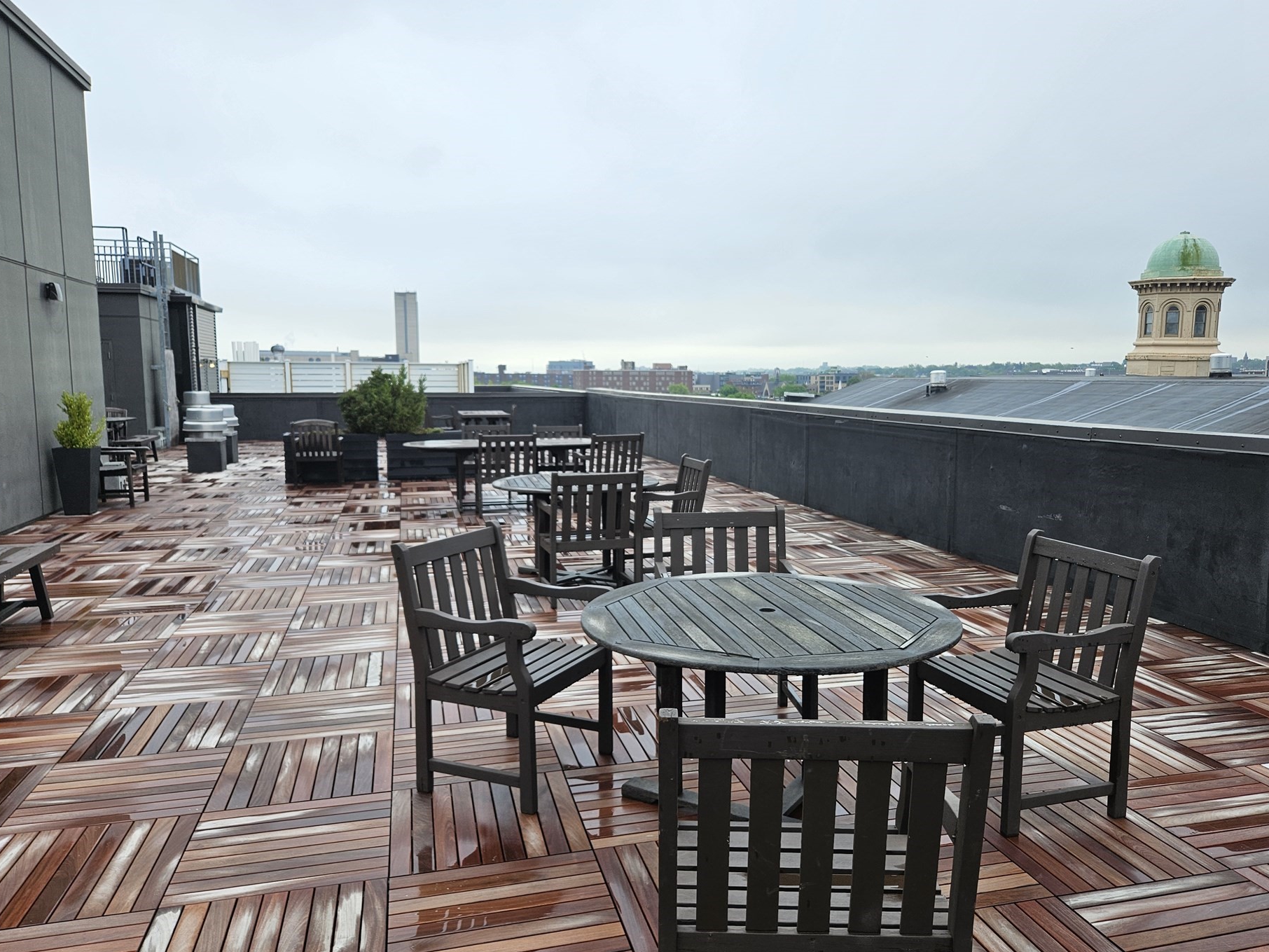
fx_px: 953
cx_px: 696
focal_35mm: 26
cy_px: 482
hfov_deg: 67.1
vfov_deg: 53.1
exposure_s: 1/1571
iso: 32
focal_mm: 5.4
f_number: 1.8
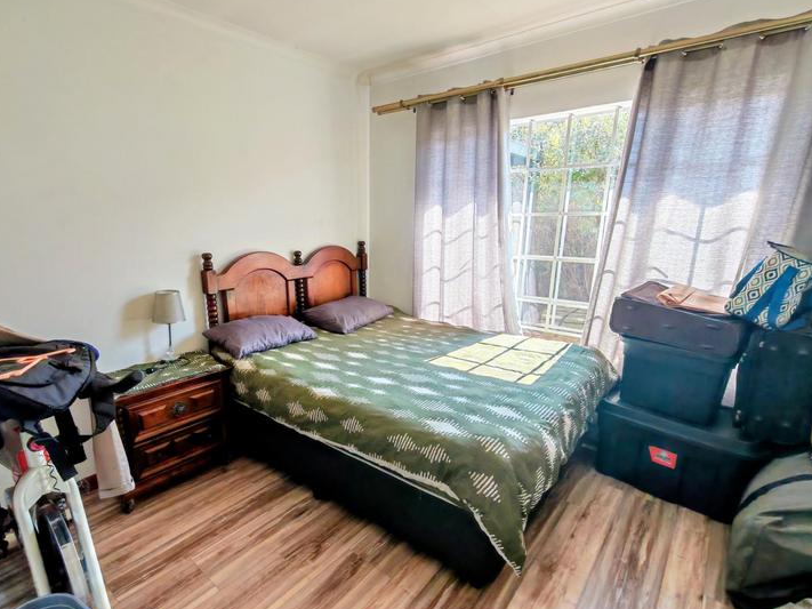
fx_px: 422
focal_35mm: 18
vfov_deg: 71.5
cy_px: 328
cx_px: 357
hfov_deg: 87.4
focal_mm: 1.96
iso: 61
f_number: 2.2
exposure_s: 1/100
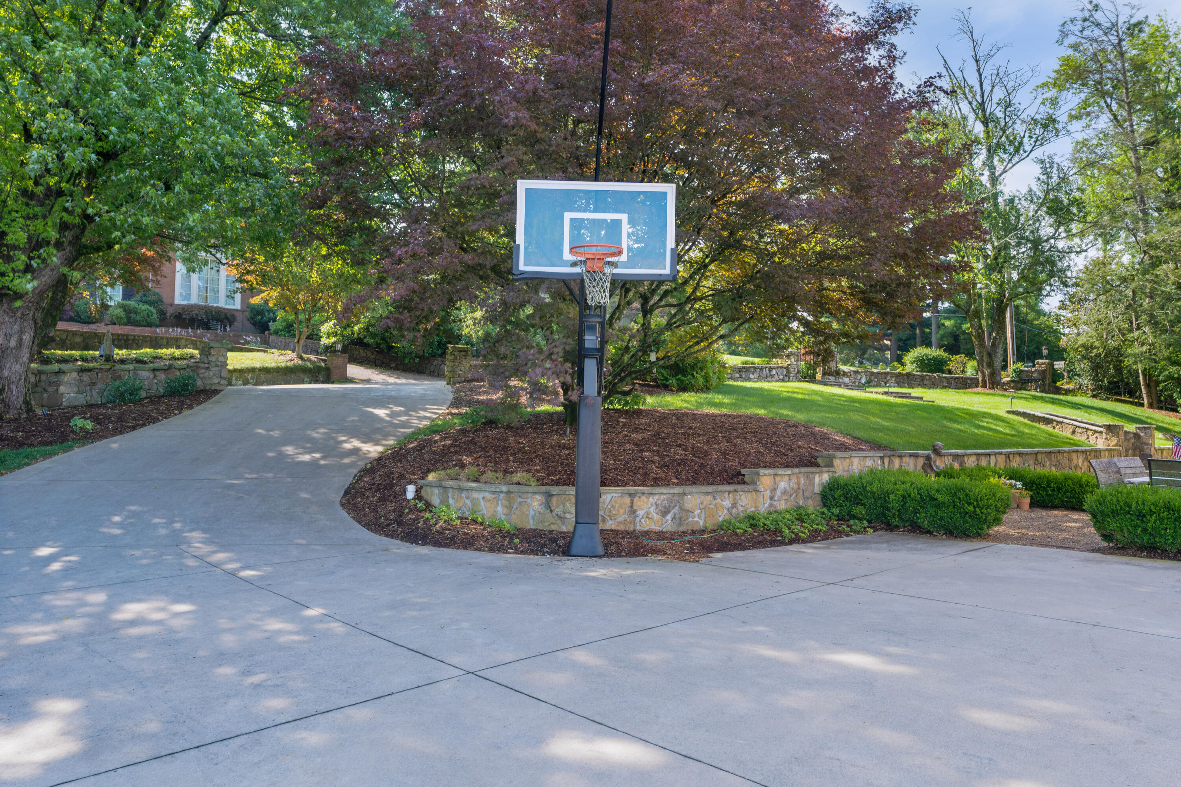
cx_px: 590
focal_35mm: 24
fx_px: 787
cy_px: 394
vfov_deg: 53.1
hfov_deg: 73.8
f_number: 7.1
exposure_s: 1/100
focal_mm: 24
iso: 320
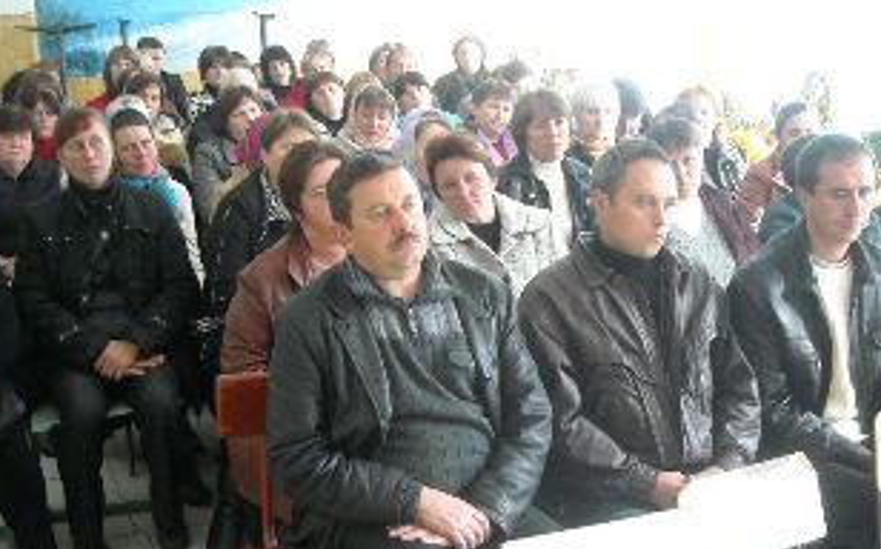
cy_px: 412
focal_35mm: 54
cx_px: 472
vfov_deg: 23.7
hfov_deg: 37.5
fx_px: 1296
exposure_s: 1/17
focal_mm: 5.7
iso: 400
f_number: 2.8
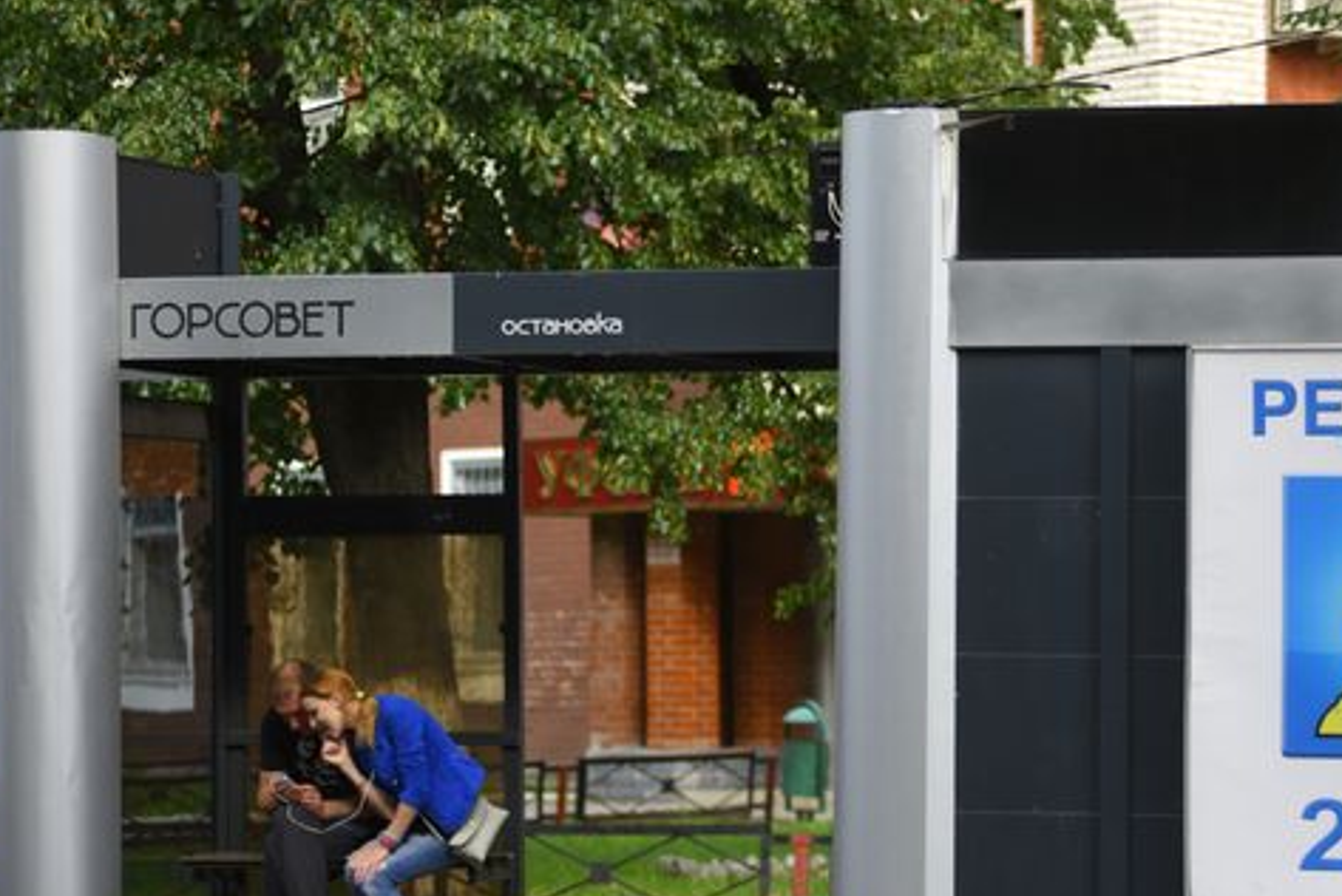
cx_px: 956
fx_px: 5781
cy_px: 454
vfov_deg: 8.9
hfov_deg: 13.2
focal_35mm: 155
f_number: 2.8
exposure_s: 1/160
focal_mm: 105
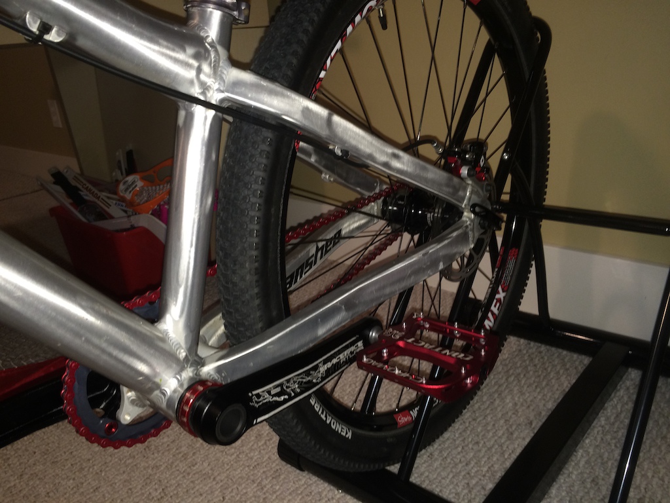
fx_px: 561
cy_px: 252
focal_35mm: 29
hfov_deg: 61.7
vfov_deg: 48.2
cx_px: 335
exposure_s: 1/16
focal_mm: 4.15
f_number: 2.2
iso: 80
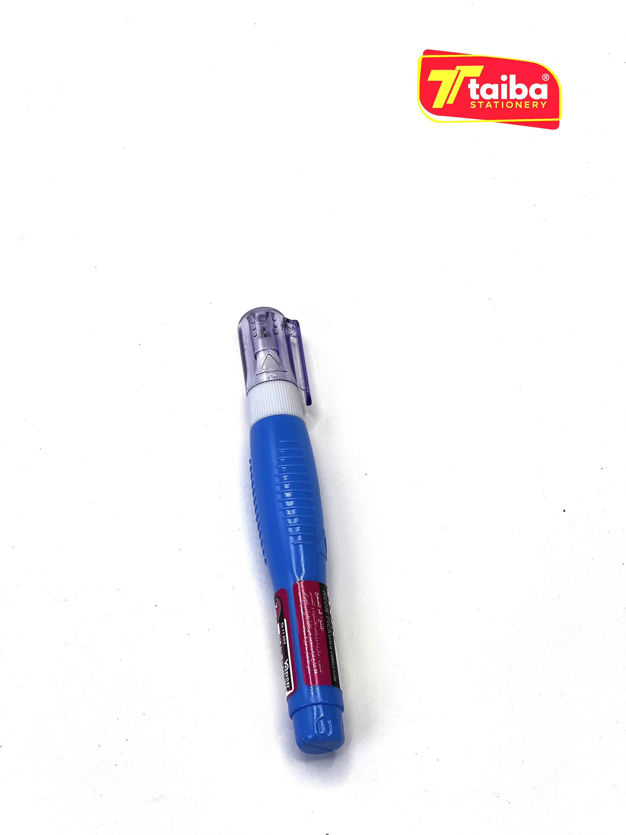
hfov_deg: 19.1
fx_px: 1857
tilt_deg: -64.0
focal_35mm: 77
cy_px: 418
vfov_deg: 25.3
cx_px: 313
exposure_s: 1/351
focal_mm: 9
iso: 32
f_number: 2.8
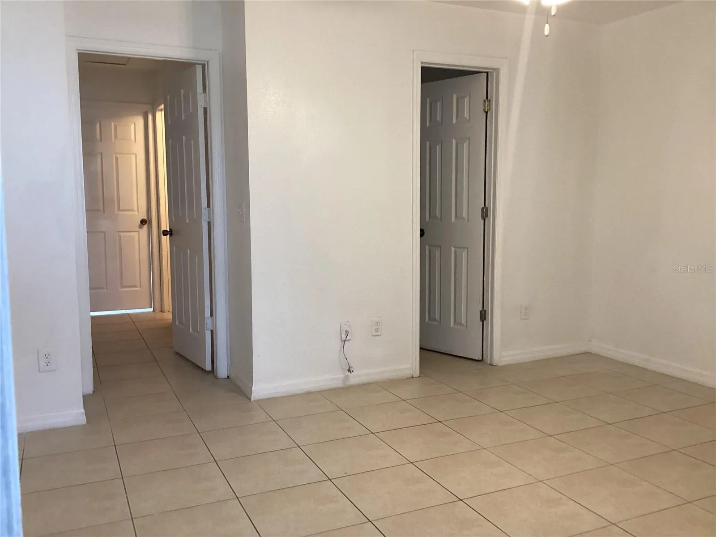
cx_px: 358
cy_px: 268
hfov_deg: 58.4
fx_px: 641
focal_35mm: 31
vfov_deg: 45.4
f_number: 2.4
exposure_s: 1/60
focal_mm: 3.3
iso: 250
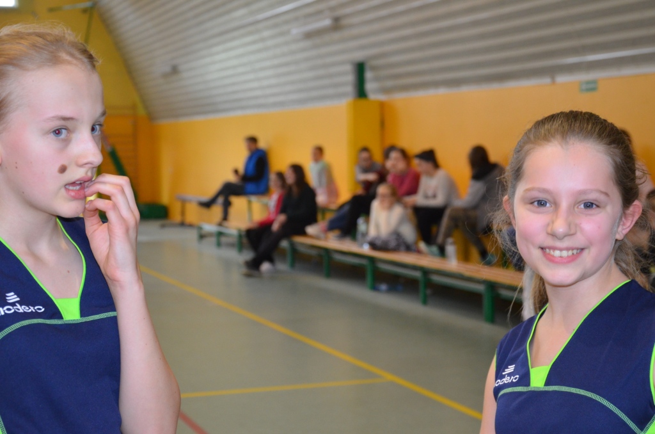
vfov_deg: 18.1
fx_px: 1362
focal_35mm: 75
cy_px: 217
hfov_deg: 27.0
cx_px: 328
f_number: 5
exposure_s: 1/60
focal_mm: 50
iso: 1600
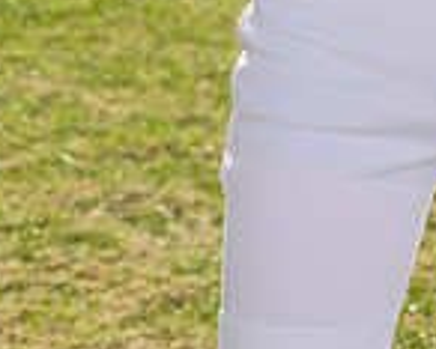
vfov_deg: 2.6
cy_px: -444
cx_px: 437
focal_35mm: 589
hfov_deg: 3.3
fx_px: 7605
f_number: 9
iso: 100
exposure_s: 1/200
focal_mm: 158
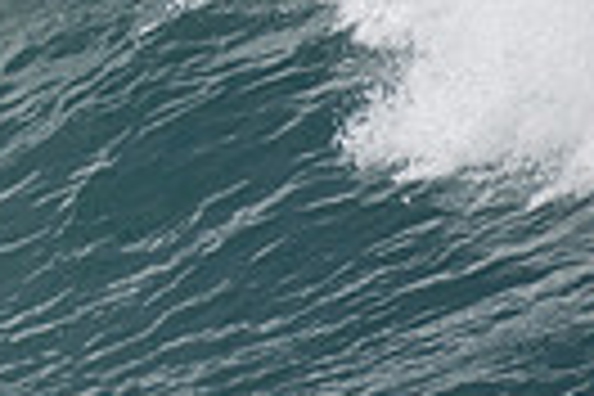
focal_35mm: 3155
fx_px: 52053
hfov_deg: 0.7
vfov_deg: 0.4
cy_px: -34
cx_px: -698
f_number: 5.6
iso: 100
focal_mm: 480
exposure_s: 1/800
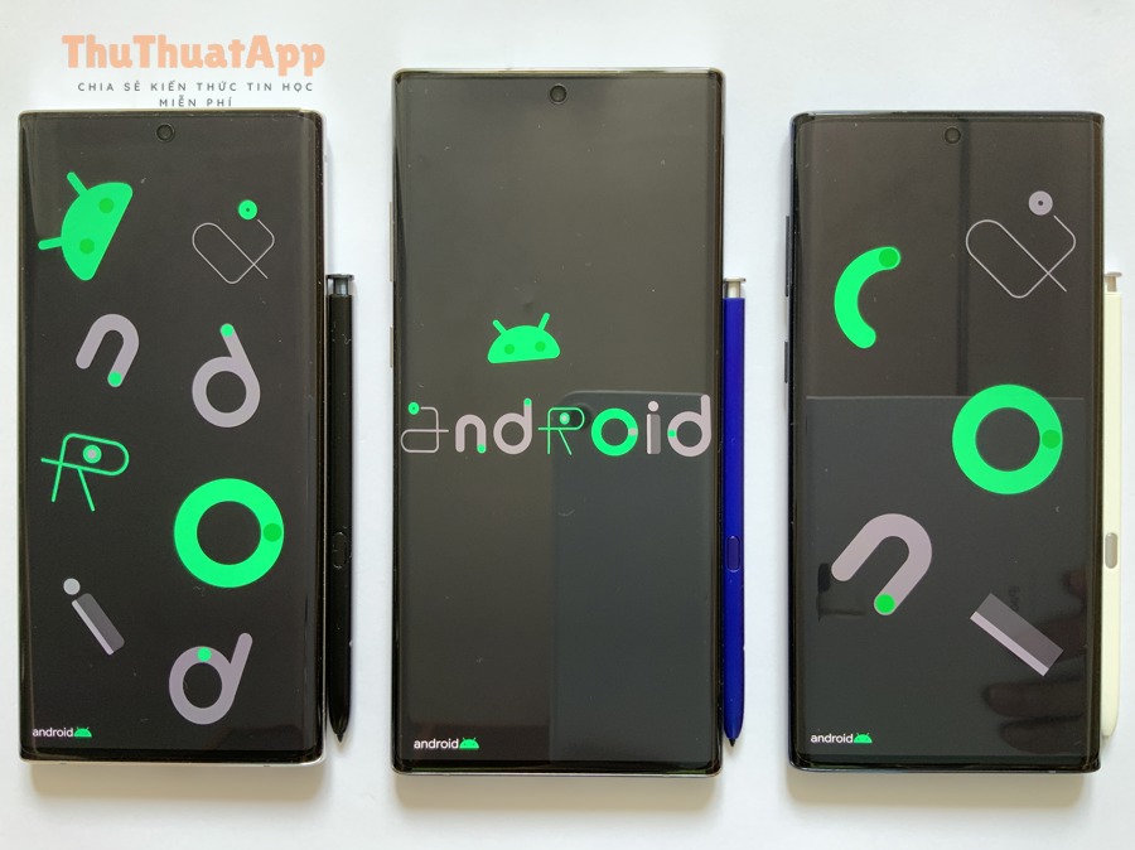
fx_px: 950
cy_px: 425
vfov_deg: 48.2
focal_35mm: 29
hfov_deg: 61.7
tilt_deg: -89.3
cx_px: 568
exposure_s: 1/70
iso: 64
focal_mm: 3
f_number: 1.8
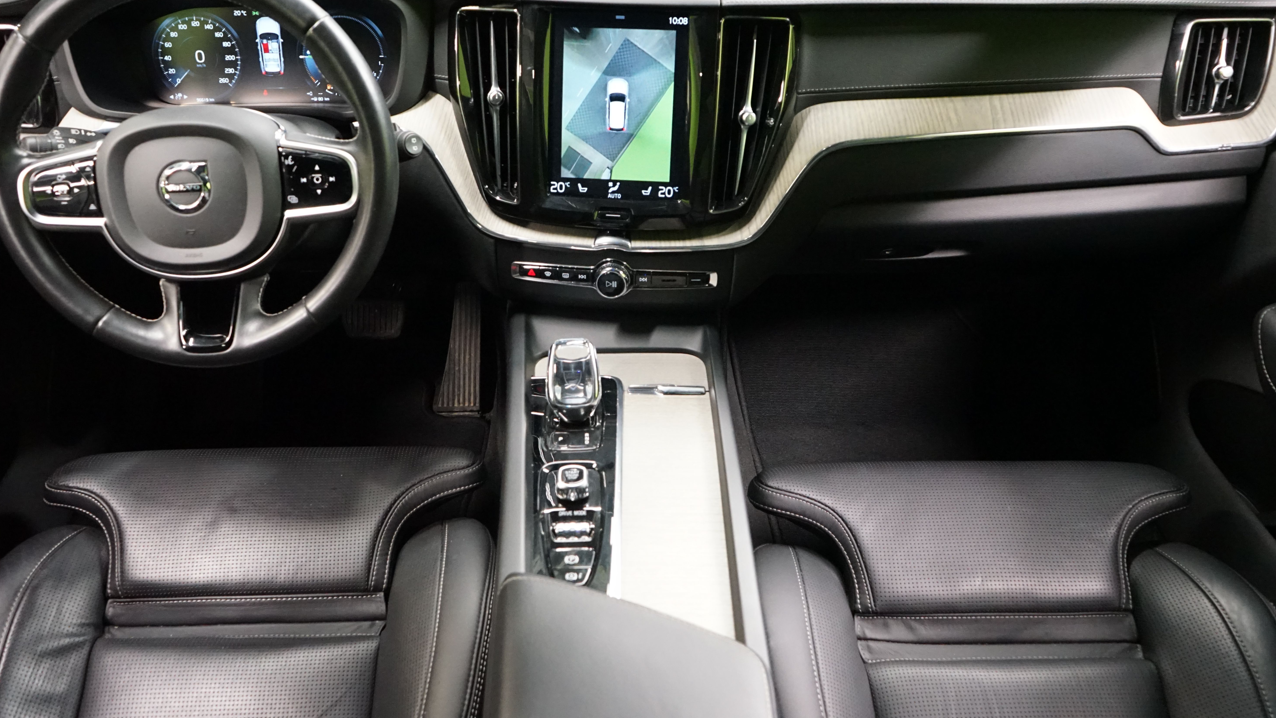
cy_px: 339
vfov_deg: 38.9
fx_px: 1015
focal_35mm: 30
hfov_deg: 64.3
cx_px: 626
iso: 6400
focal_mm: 28
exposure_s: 1/50
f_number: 5
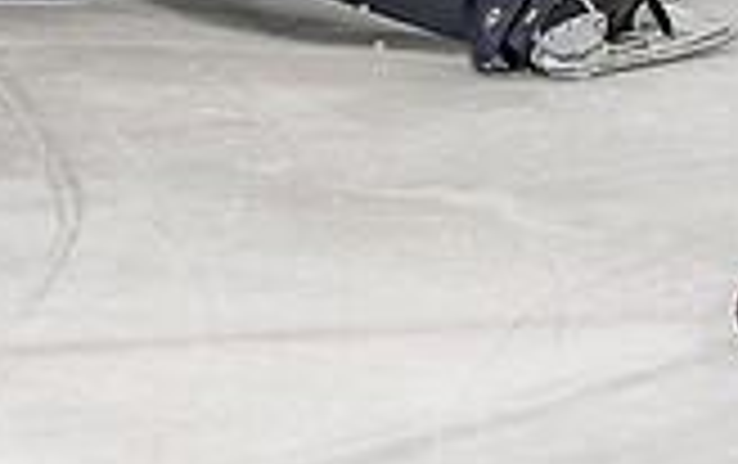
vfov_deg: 2.2
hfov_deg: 3.6
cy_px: -321
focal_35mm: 589
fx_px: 11863
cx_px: -90
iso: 1600
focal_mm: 70
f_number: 3.2
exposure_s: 1/800
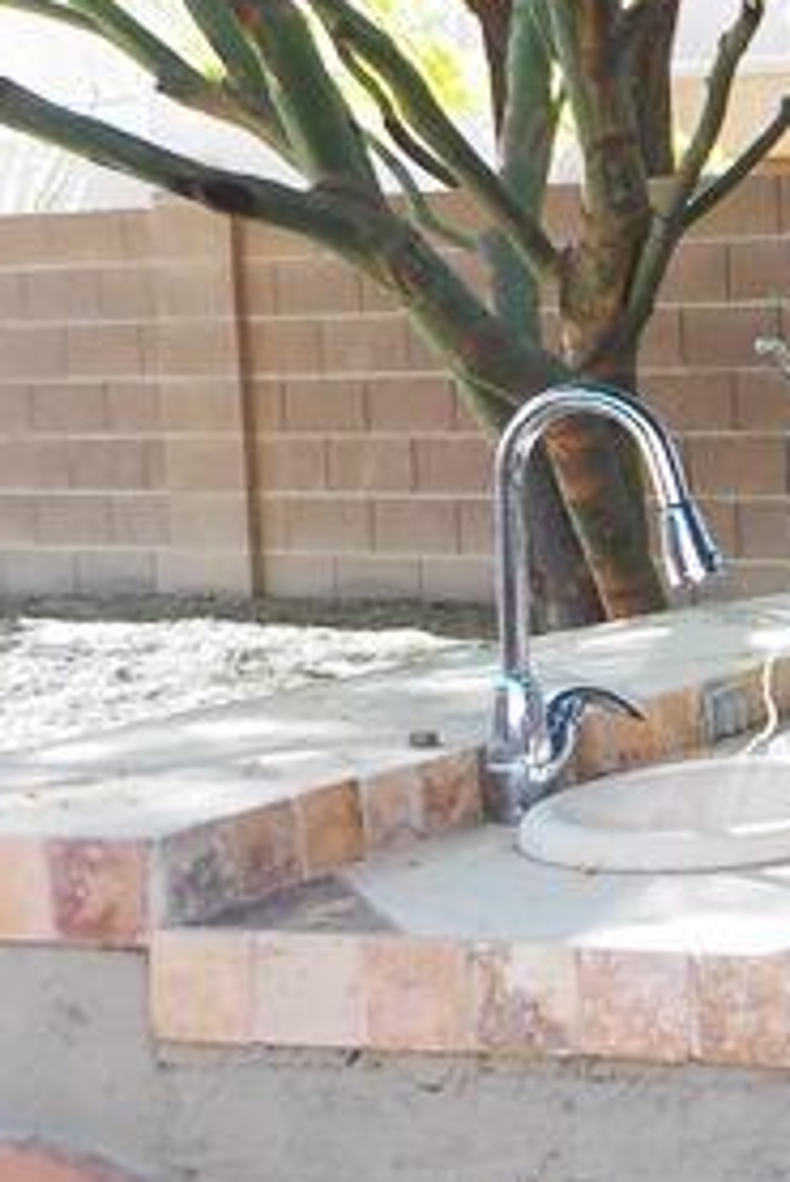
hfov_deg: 16.6
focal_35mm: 72
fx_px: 2367
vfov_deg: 28.1
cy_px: 623
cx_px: 1298
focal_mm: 4.1
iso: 125
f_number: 3.3
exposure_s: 1/100
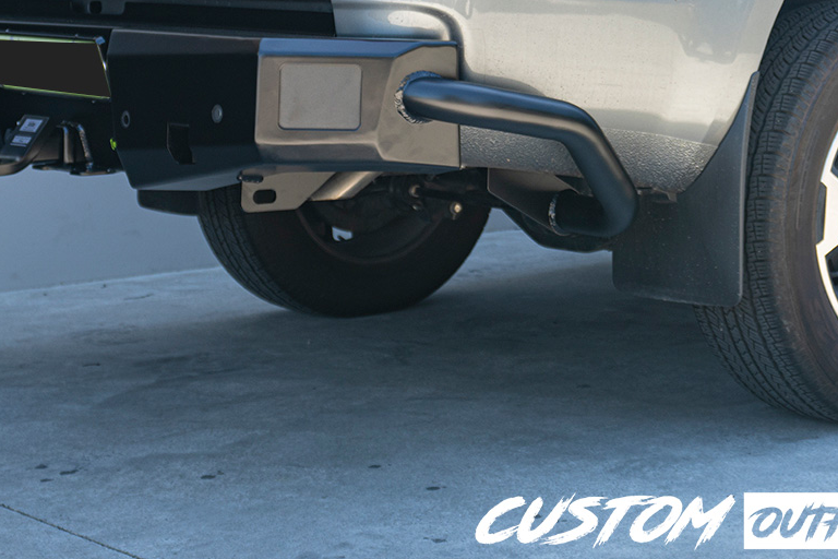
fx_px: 1583
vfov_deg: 19.1
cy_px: -71
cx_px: 734
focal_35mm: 68
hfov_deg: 28.6
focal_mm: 29
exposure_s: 1/80
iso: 100
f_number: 4.5
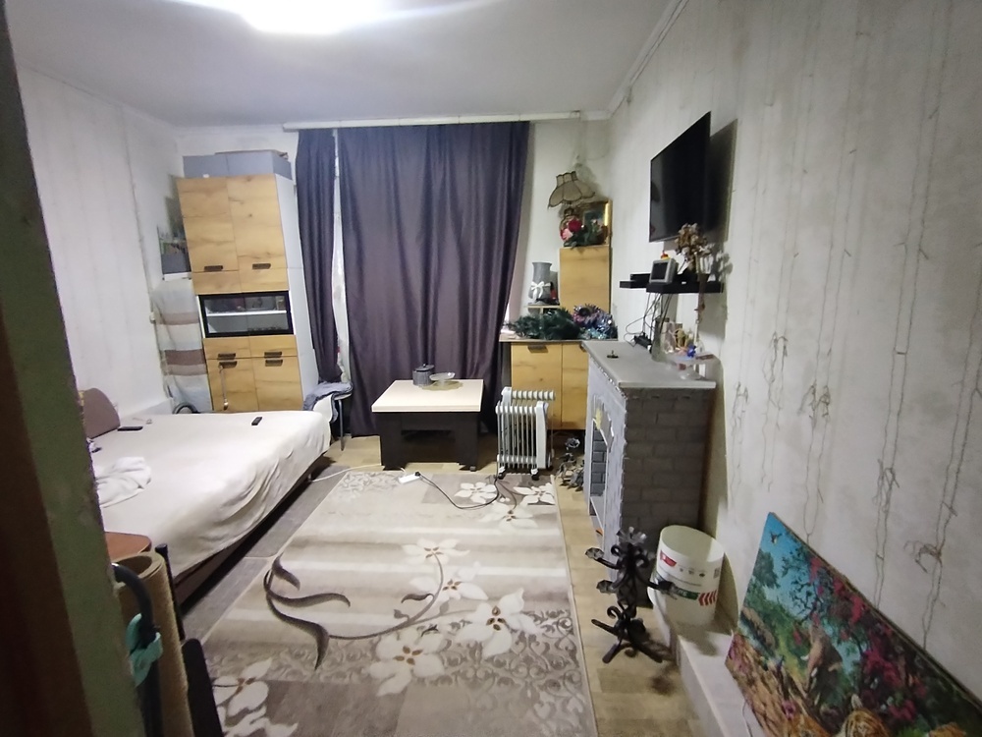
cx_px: 491
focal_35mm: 16
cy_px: 368
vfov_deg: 78.1
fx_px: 454
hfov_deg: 94.5
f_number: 2.2
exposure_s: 1/16.7
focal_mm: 1.42
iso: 1466
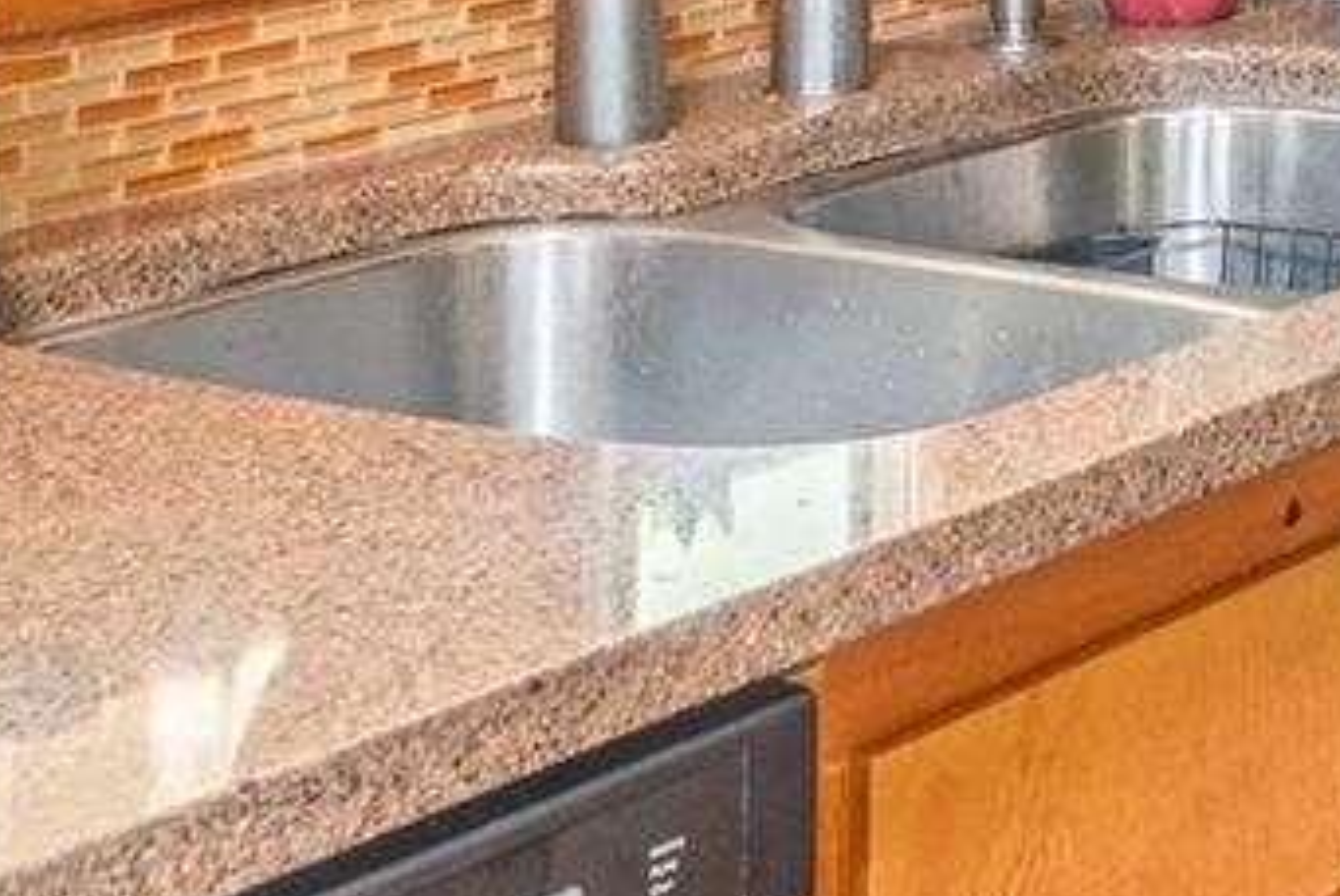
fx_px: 3800
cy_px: -540
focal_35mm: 102
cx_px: 1772
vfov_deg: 12.6
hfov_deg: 18.5
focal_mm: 17
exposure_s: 1/15
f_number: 7.1
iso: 320
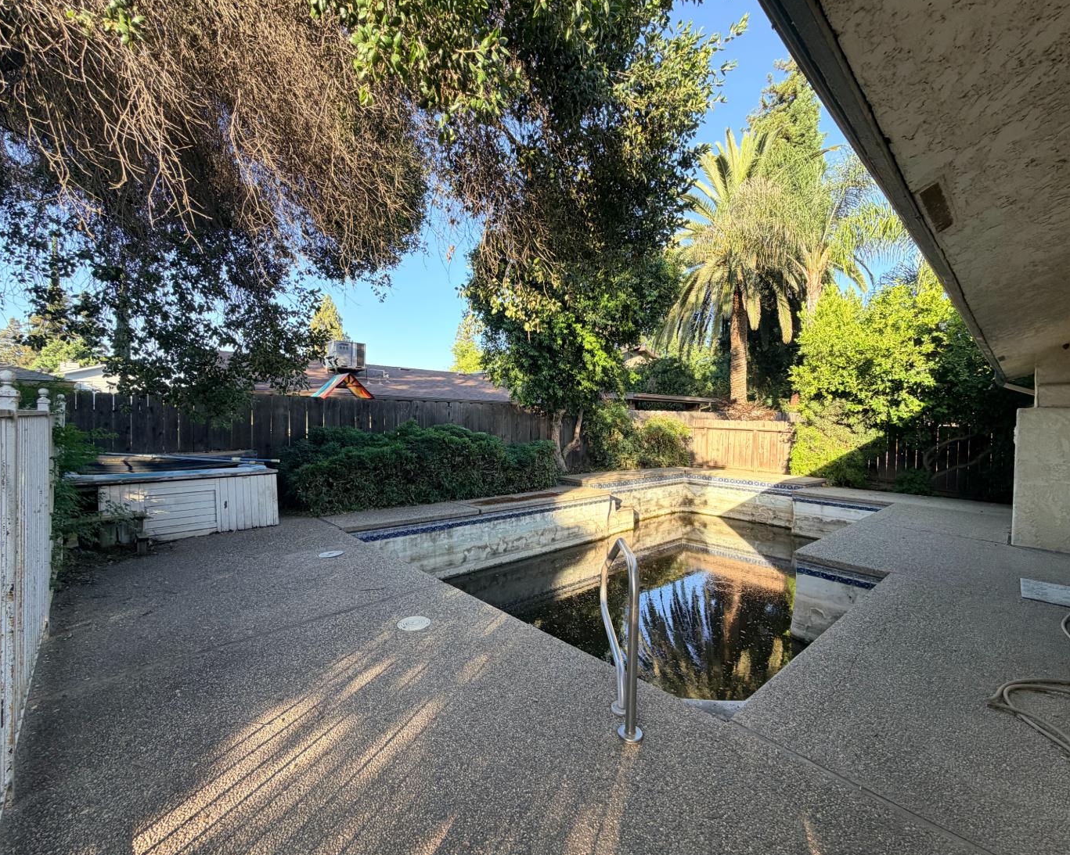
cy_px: 430
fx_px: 475
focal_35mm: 15
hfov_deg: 96.8
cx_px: 531
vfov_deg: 84.0
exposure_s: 1/206
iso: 64
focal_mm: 2.22
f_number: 2.2
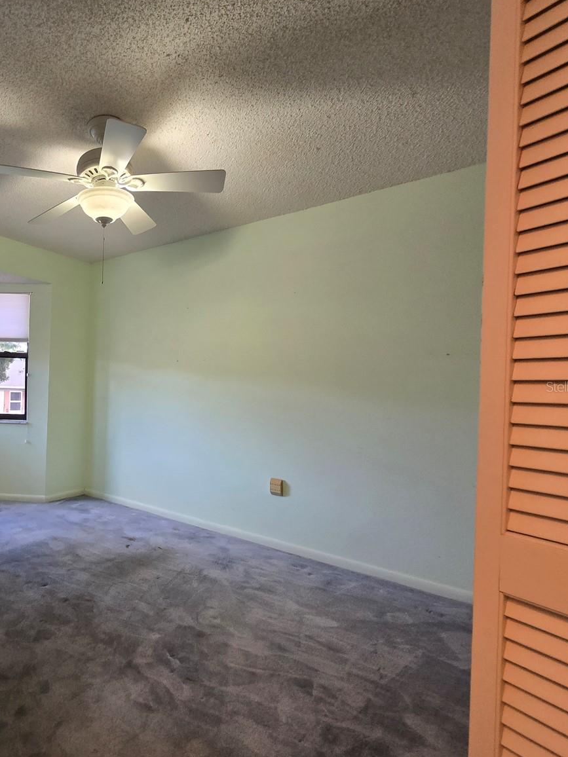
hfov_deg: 62.9
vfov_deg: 87.7
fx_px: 394
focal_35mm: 18
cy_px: 386
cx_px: 84
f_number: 2.2
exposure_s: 1/60
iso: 160
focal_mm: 2.2
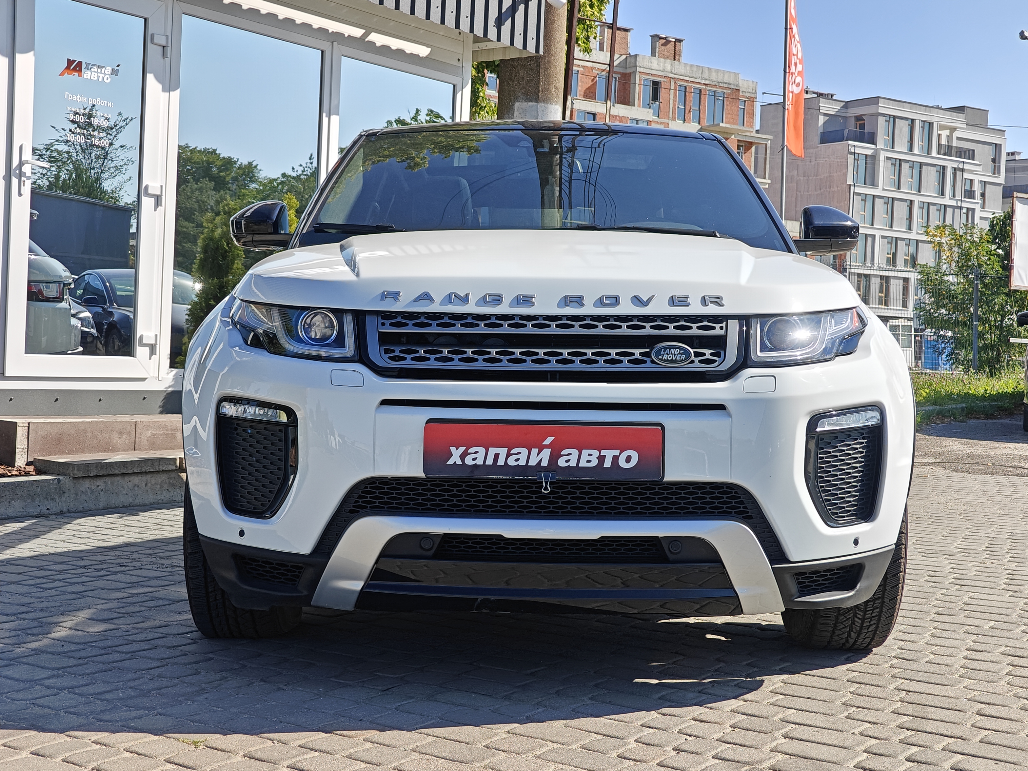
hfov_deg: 40.4
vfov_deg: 30.9
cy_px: 386
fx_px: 1396
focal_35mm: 47
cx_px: 514
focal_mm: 7.08
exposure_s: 1/1920
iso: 50
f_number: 2
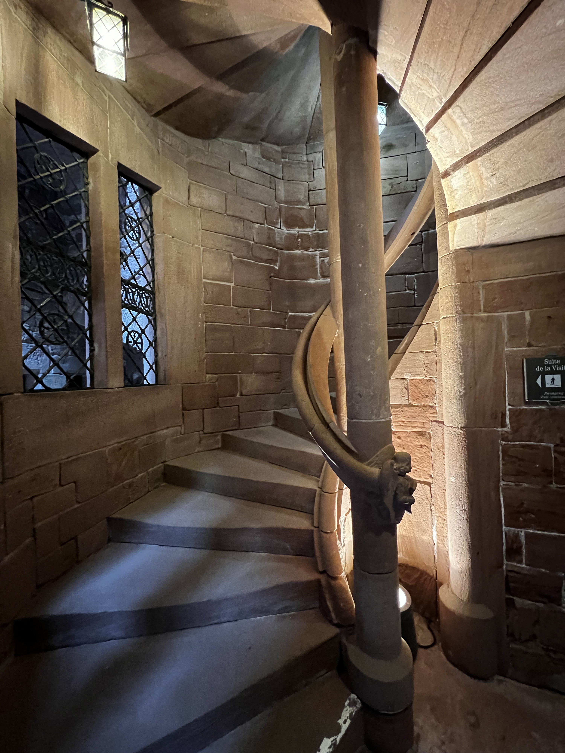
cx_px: 282
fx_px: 283
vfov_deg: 106.2
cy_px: 376
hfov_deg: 89.9
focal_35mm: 13
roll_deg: +1.8
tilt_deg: +0.4
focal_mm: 1.57
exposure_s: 1/33
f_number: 1.8
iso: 1250
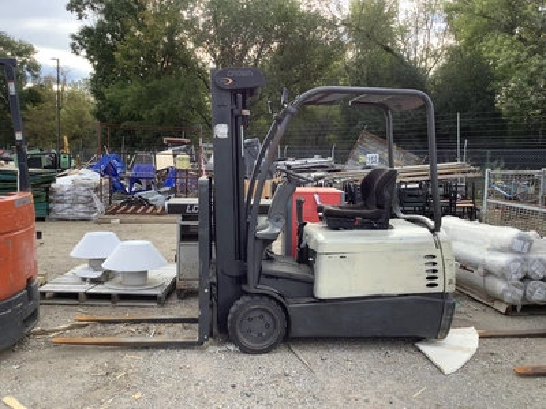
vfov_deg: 45.4
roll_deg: -1.7
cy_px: 204
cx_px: 273
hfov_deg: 58.4
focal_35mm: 31
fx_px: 489
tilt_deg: -5.7
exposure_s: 1/120
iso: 32
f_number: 2.4
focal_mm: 3.3
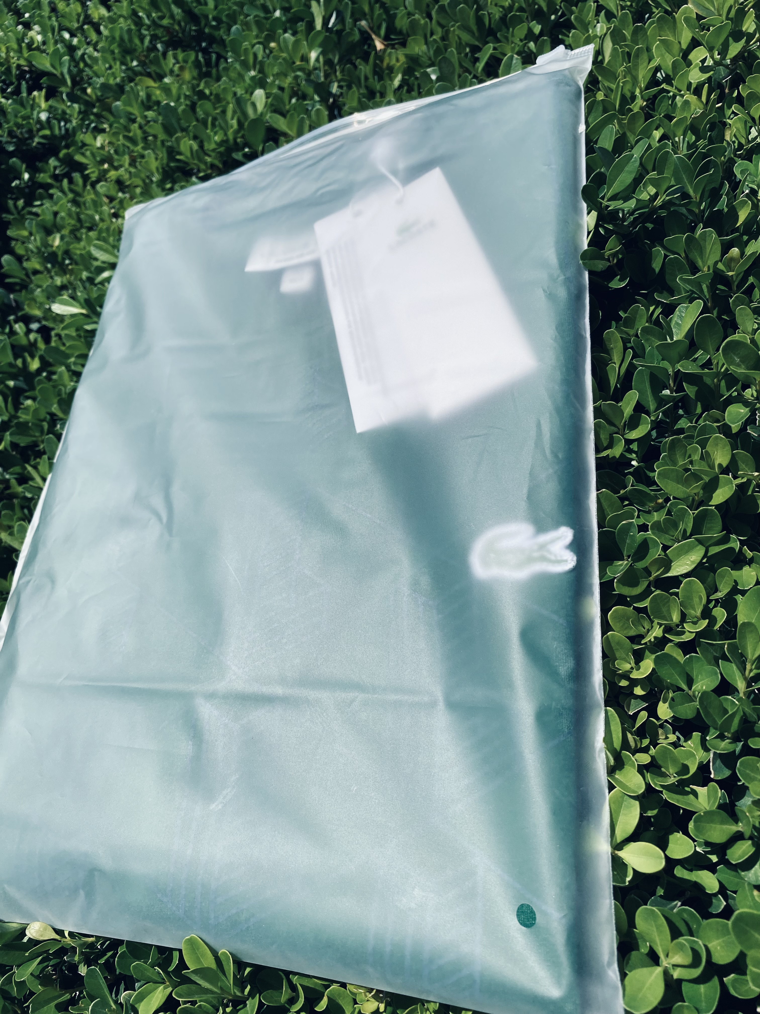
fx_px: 761
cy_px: 507
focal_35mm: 26
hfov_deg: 53.1
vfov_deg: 67.3
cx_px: 380
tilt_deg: -48.4
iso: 32
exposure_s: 1/5747
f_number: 1.8
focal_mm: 4.25
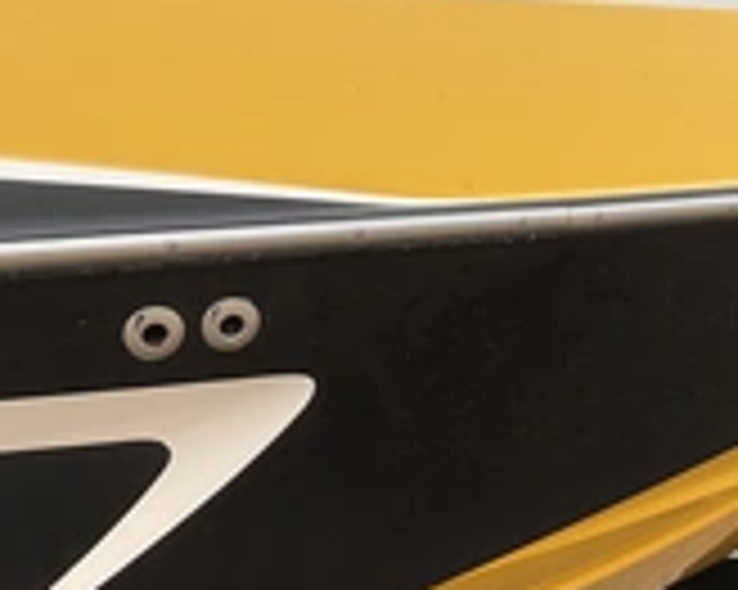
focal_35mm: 69
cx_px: 594
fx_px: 1506
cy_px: 378
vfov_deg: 22.1
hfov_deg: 27.0
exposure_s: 1/606
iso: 25
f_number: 1.8
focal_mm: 3
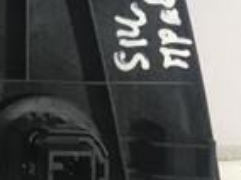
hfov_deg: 13.1
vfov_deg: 11.0
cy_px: -56
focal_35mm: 131
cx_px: -236
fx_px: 910
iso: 32
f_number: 2.2
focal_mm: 4.15
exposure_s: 1/33
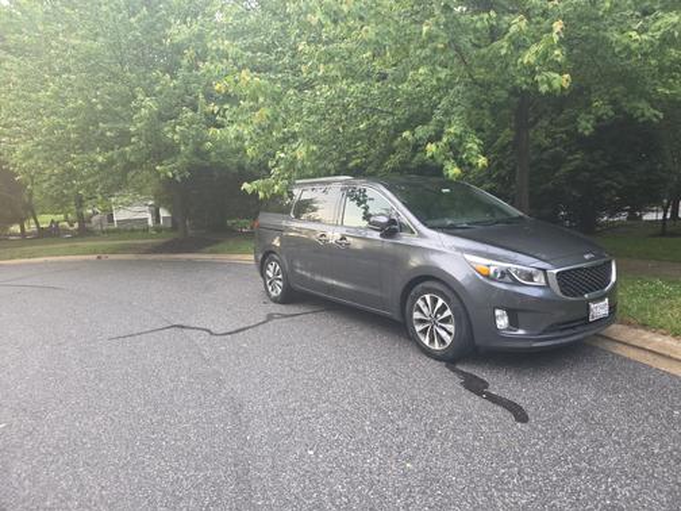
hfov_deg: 73.9
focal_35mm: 23
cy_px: 256
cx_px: 340
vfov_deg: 58.9
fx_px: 452
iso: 200
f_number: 1.8
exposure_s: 1/120
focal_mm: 5.4
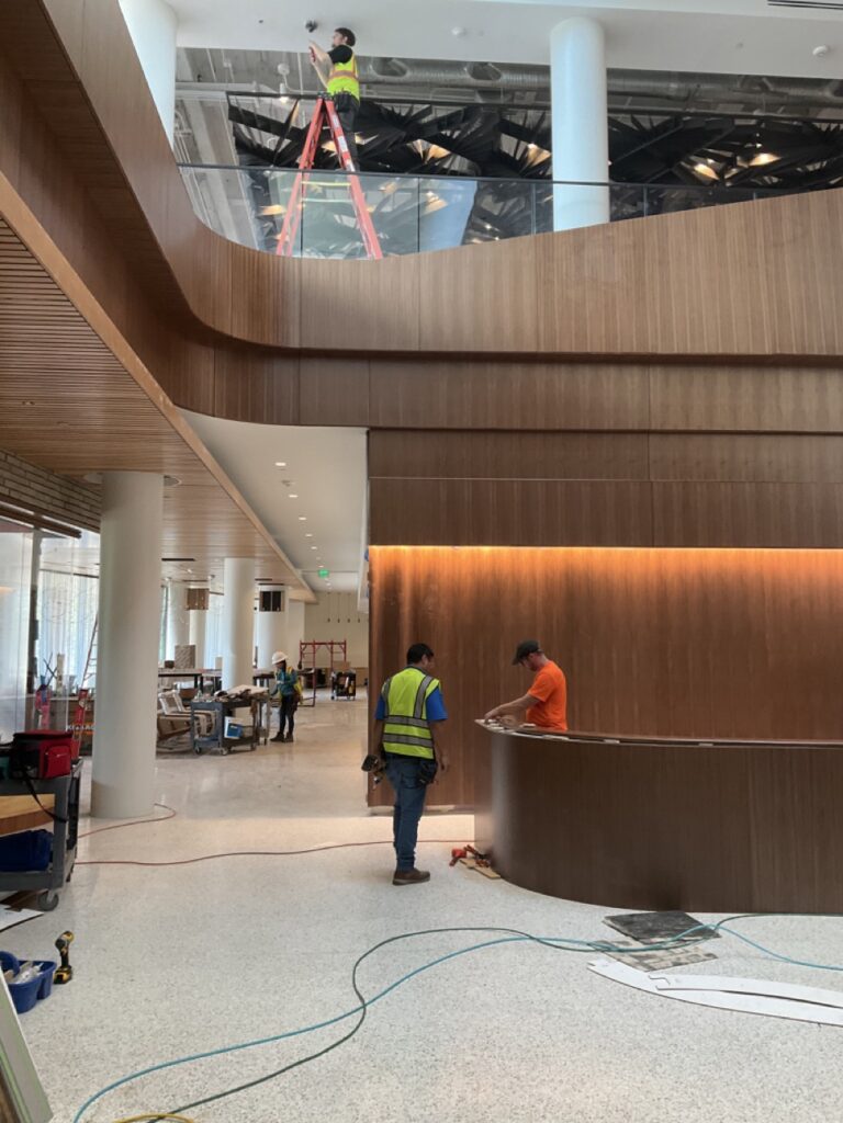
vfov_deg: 61.7
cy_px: 562
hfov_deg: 48.2
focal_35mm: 29
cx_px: 422
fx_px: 942
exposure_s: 1/73
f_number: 1.8
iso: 64
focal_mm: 3
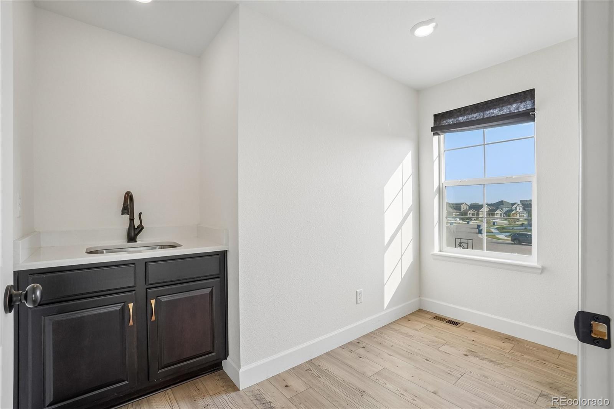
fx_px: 256
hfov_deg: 100.4
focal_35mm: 15
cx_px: 307
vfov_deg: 77.3
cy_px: 204
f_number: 8
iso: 400
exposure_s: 1/160
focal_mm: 10
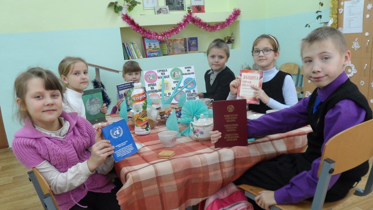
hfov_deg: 62.6
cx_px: 185
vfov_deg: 37.4
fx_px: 307
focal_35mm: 31
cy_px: 137
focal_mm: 4.9
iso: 240
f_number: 3.1
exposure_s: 1/30
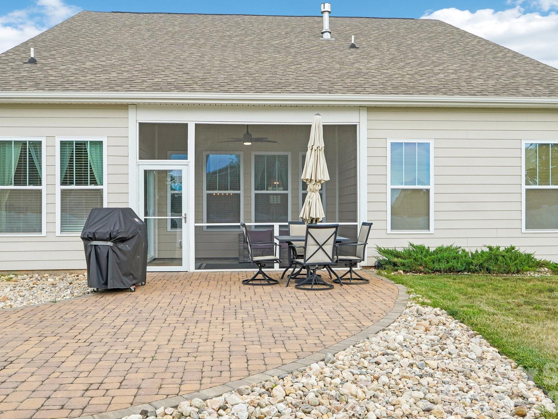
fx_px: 532
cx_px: 278
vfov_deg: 42.9
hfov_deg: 55.4
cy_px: 211
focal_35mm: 33
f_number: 8
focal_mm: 20
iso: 100
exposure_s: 1/30
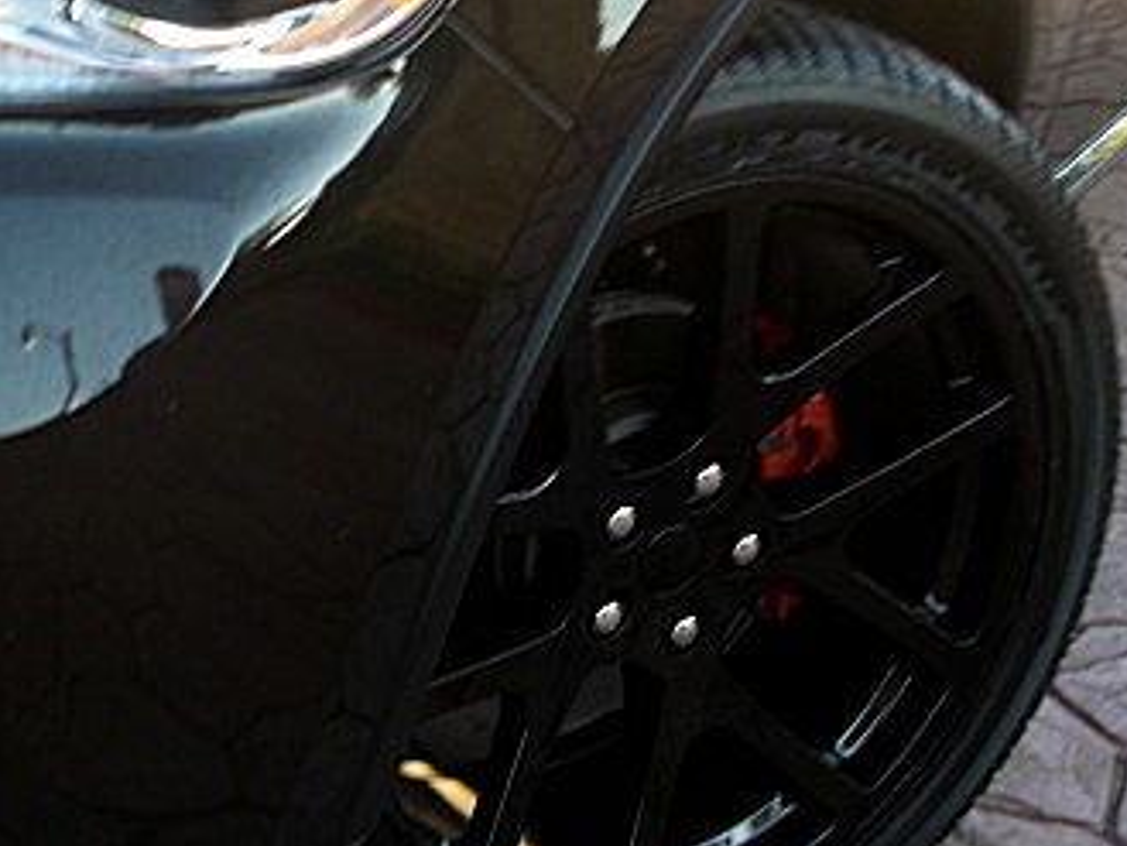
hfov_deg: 27.0
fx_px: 2280
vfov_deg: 20.9
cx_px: 158
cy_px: 271
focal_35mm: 70
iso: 50
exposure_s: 1/60
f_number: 2.8
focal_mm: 6.3
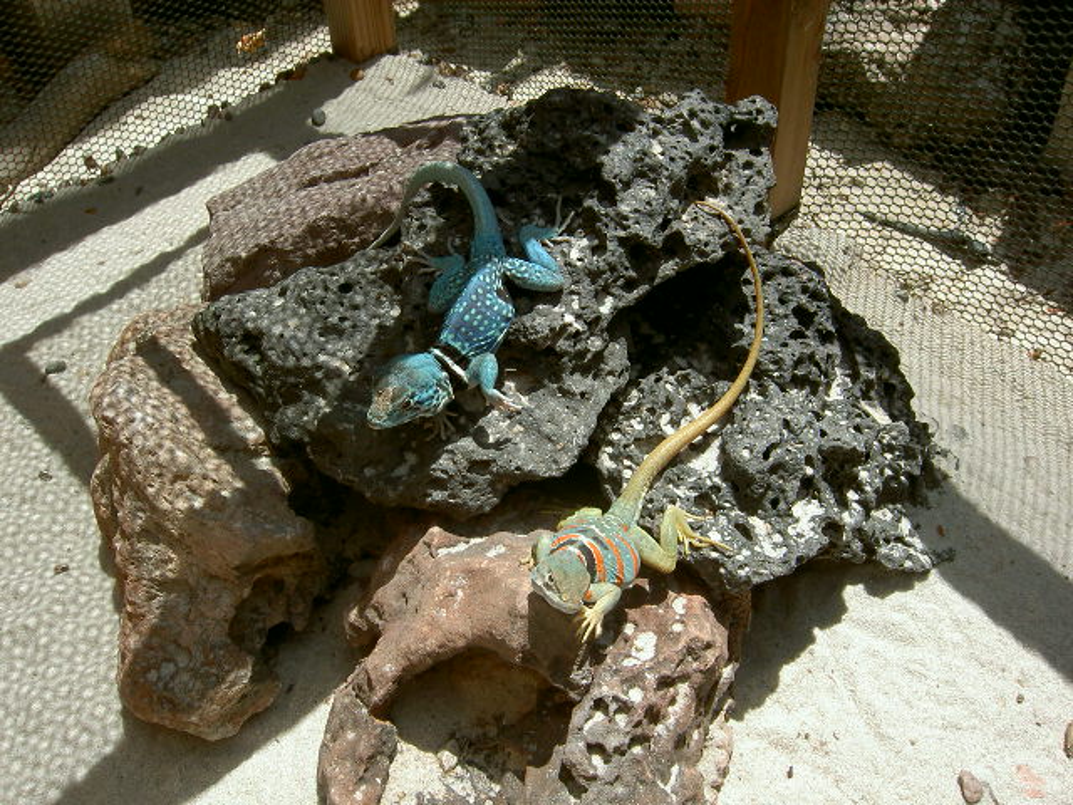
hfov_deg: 54.0
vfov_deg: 41.8
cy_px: 402
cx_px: 536
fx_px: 1054
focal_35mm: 34
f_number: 4.7
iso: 50
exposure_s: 1/400
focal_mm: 5.6
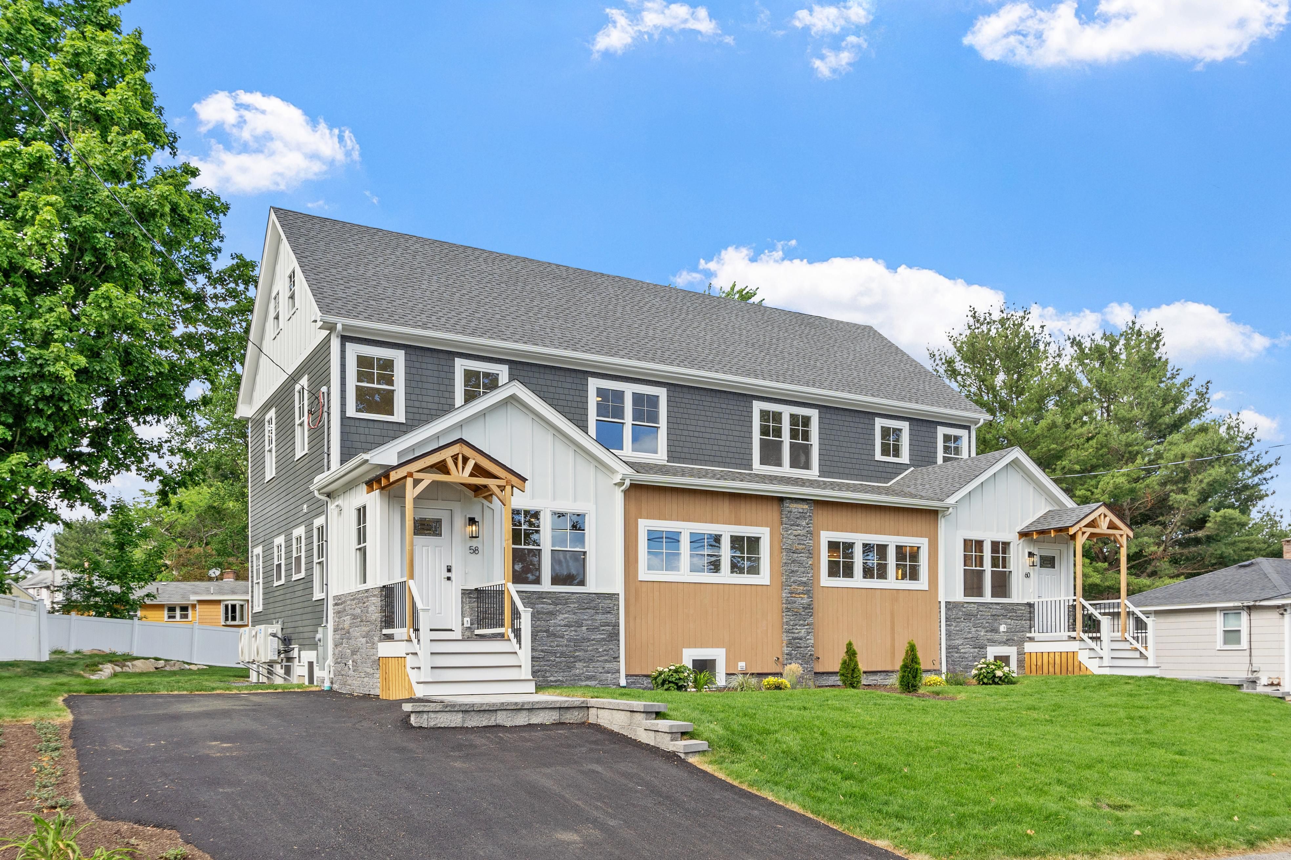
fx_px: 968
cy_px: 430
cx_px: 646
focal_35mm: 27
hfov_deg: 67.4
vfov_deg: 47.9
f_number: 8
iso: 100
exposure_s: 1/160
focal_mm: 18
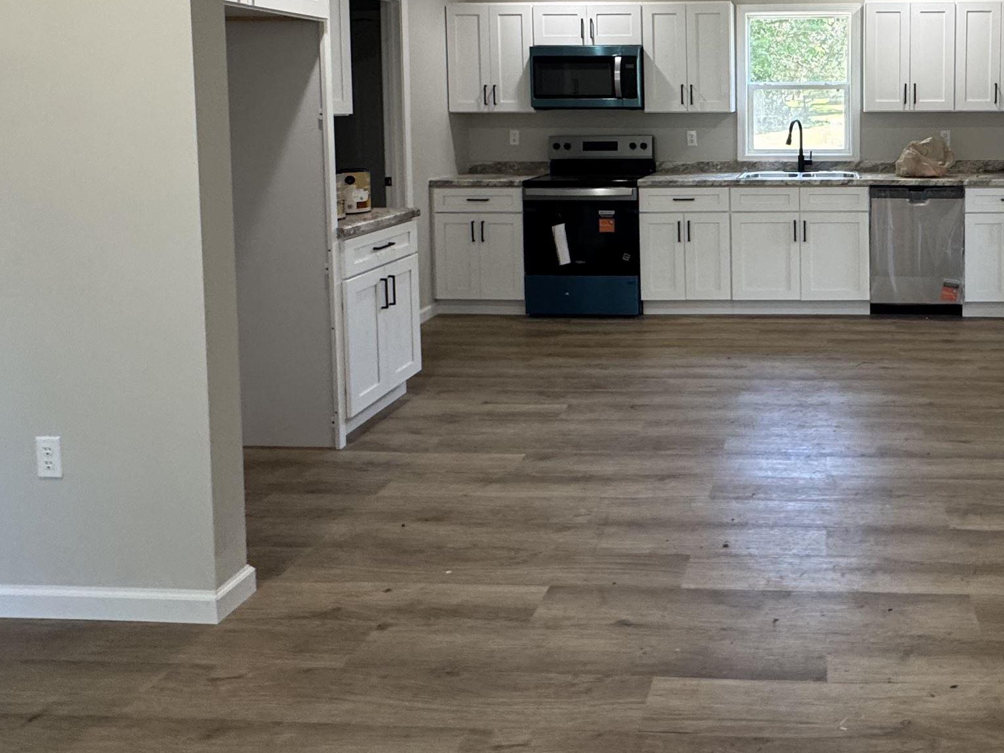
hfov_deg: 59.1
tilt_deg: -2.2
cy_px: 150
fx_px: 812
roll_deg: -1.8
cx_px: 786
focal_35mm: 28
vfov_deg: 47.1
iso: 200
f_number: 2.2
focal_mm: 2.22
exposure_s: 1/120
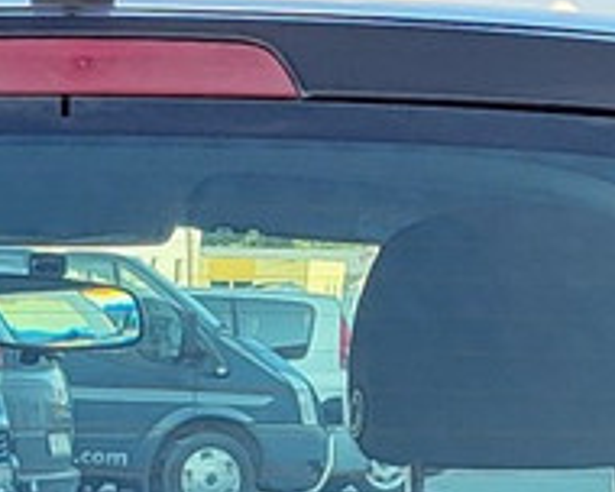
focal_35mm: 197
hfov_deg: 9.8
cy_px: 1321
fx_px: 3586
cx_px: 100
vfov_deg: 7.2
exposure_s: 1/375
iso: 40
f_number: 1.8
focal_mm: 5
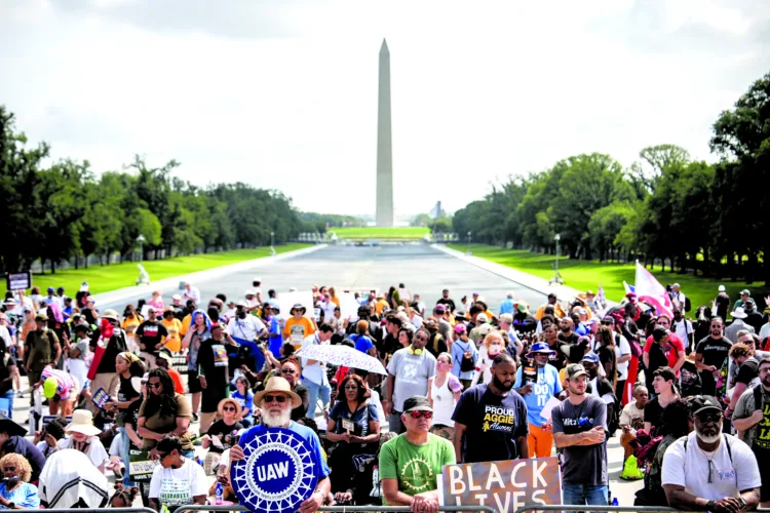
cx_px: 385
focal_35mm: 62
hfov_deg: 32.4
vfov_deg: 21.9
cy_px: 256
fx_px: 1326
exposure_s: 1/2500
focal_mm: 62
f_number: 3.5
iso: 125
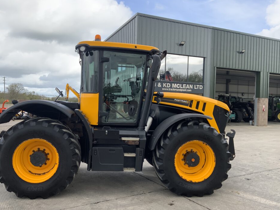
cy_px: 109
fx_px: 259
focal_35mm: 32
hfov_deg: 56.8
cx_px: 134
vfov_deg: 44.2
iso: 16
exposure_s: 1/486
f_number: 1.8
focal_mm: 3
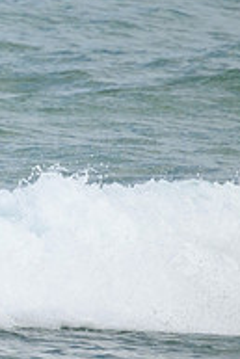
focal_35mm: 2862
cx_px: -262
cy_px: 114
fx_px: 28567
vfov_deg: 0.7
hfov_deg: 0.5
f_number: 13
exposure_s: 1/2000
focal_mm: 800
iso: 1400
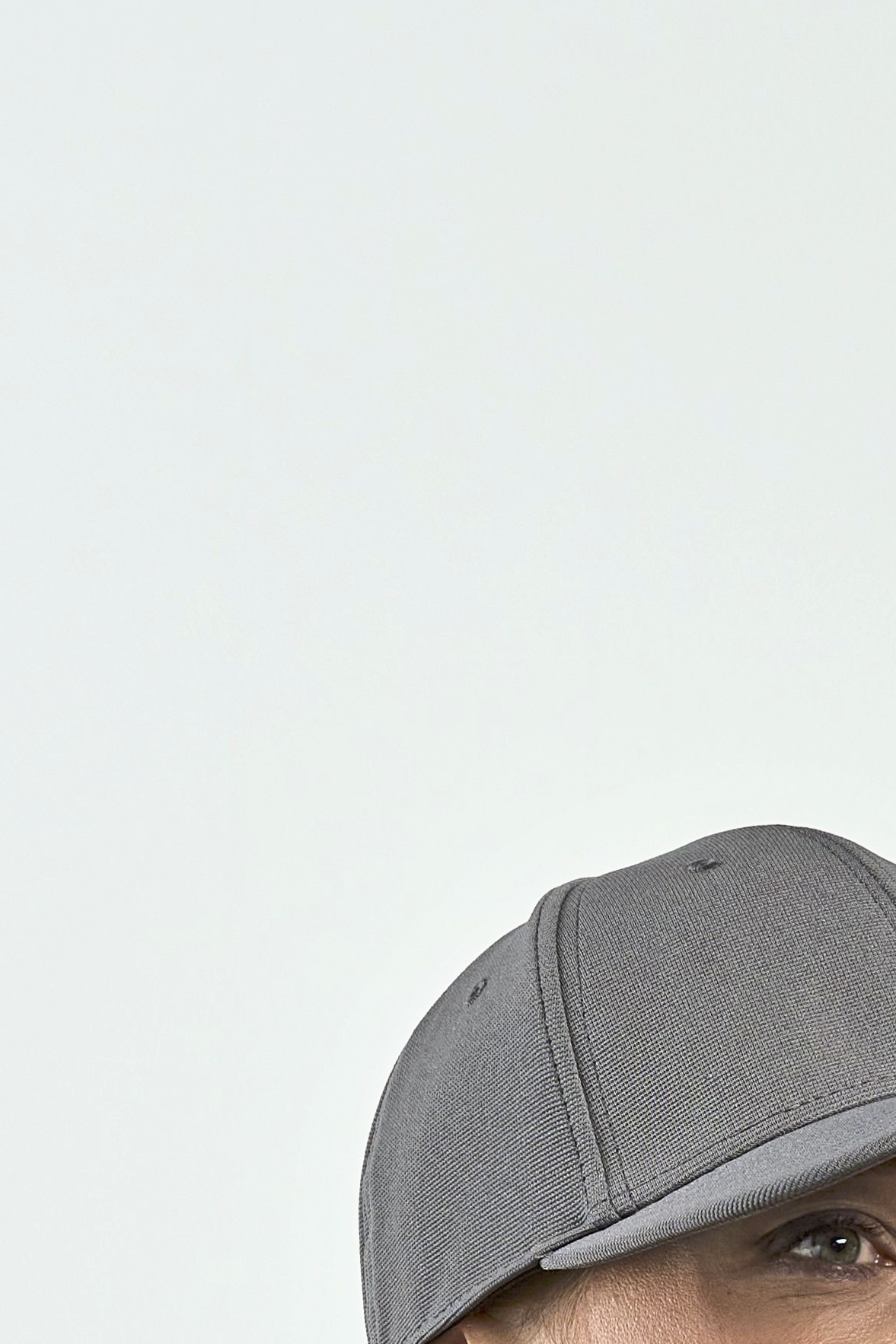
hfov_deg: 5.2
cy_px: 2105
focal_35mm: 263
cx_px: 660
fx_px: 9820
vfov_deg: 7.7
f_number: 9
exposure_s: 1/160
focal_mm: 50
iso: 320
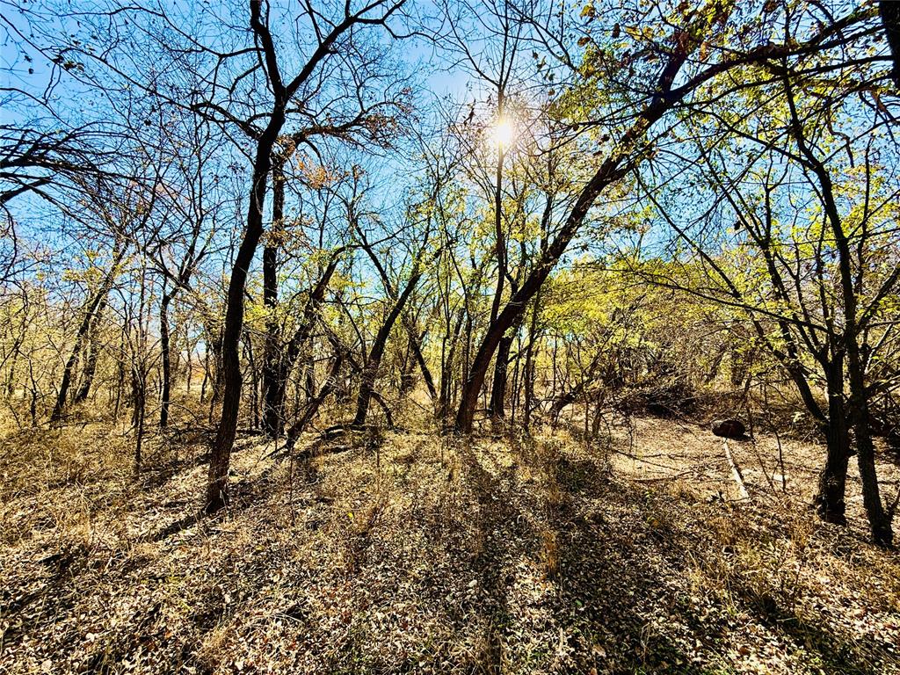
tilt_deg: +6.9
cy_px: 338
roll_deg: +0.5
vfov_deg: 85.7
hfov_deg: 102.1
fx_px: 364
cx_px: 450
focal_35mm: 14
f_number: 2.2
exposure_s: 1/564
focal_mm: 2.22
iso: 64
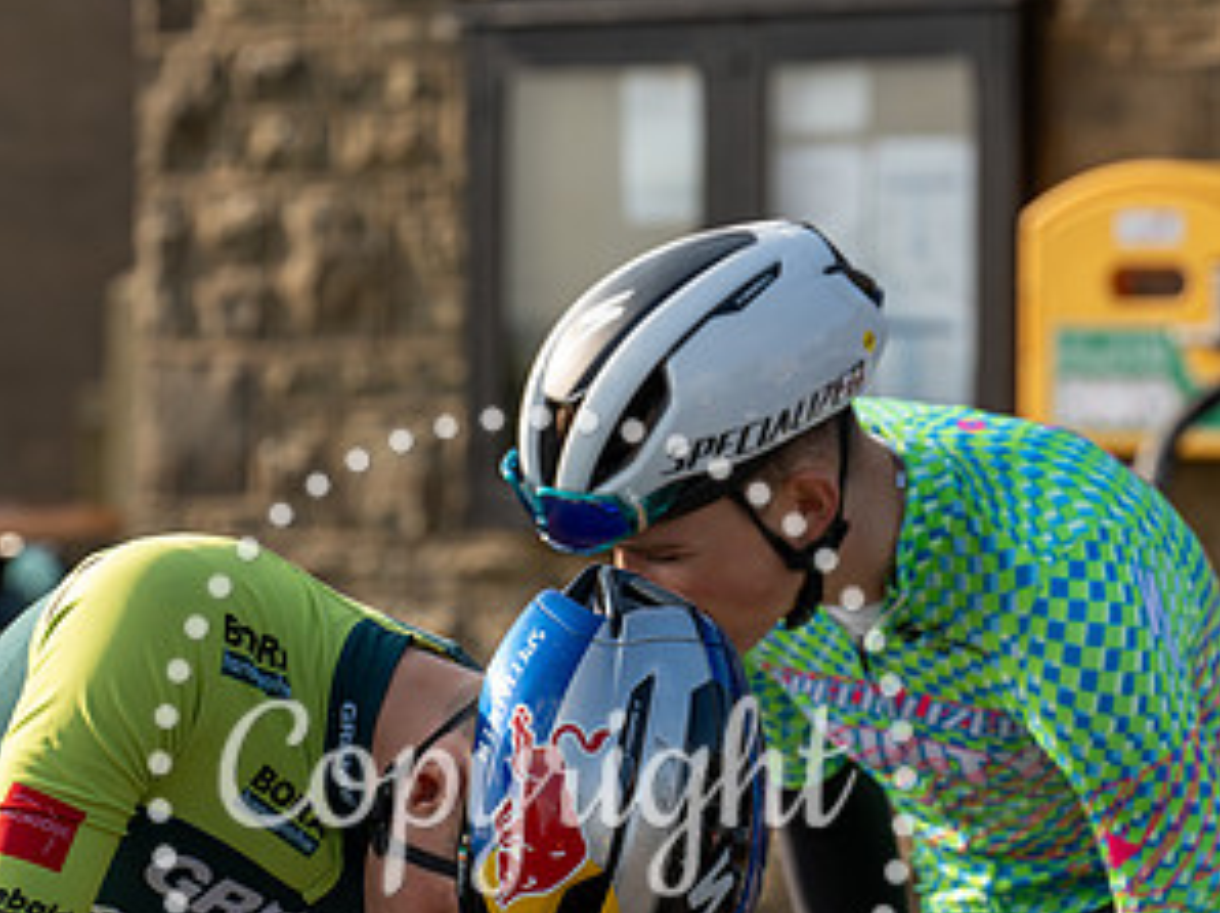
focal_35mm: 221
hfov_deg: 9.0
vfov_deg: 6.7
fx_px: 7783
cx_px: 610
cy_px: 442
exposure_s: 1/400
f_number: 6.3
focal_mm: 152
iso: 125
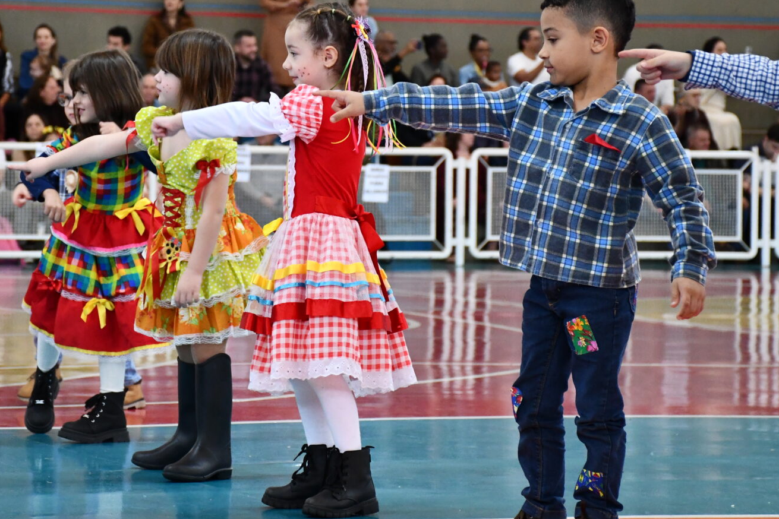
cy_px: 175
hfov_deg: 12.5
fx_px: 3549
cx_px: 330
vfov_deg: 8.4
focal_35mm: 164
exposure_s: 1/200
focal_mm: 75
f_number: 5
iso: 3200
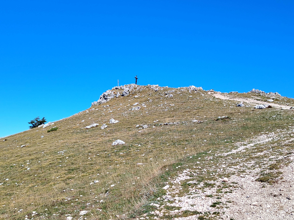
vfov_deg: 30.3
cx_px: 147
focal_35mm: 48
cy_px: 110
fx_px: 408
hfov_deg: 39.7
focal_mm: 5.25
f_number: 1.75
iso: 100
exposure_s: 1/1012
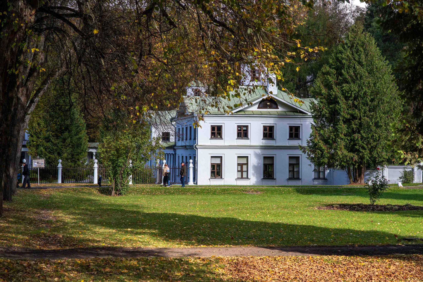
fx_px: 905
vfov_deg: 17.7
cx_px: 212
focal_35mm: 77
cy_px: 141
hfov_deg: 26.3
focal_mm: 77
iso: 640
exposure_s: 1/640
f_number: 9
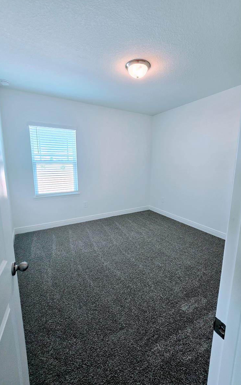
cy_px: 192
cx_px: 125
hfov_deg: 78.6
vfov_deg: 105.3
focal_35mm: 14
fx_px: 147
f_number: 2.2
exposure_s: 1/60
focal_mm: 2.2
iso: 50
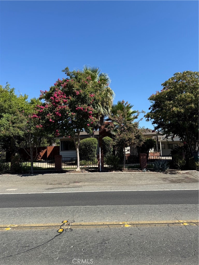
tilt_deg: +7.1
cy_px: 132
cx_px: 100
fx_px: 184
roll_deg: +2.7
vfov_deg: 71.6
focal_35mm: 24
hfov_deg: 56.8
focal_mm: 6.76
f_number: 1.78
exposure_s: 1/3145
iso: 80
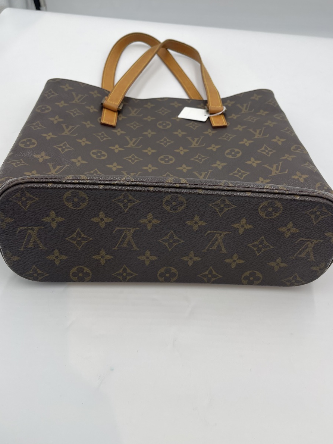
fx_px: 359
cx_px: 173
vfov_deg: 63.2
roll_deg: -6.2
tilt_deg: -44.1
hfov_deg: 49.7
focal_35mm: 28
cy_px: 196
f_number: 1.6
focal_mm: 5.1
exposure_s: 1/329
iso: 32
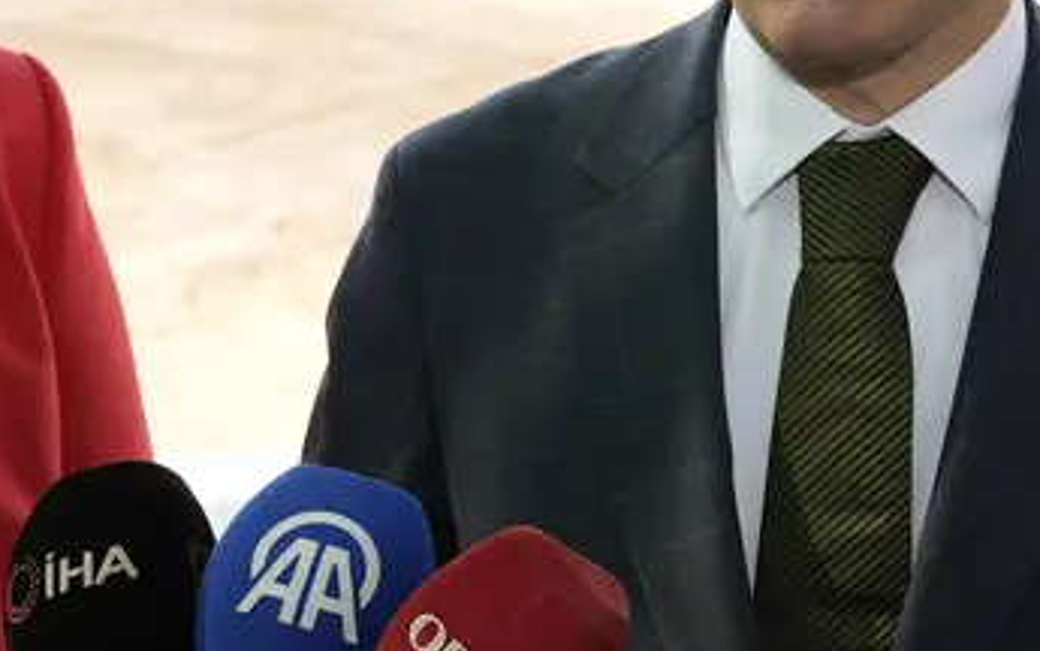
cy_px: 203
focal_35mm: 113
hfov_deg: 18.2
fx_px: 3210
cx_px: 835
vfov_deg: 11.6
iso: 200
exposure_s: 1/250
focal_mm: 31.9
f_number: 5
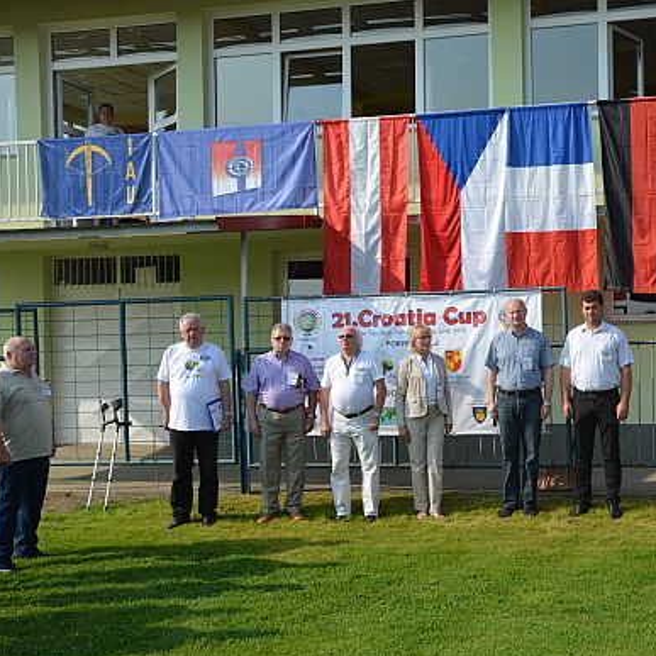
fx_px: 1043
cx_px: 483
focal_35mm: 49
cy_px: 332
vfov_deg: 34.9
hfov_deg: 34.3
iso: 110
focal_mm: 25
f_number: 8
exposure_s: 1/250
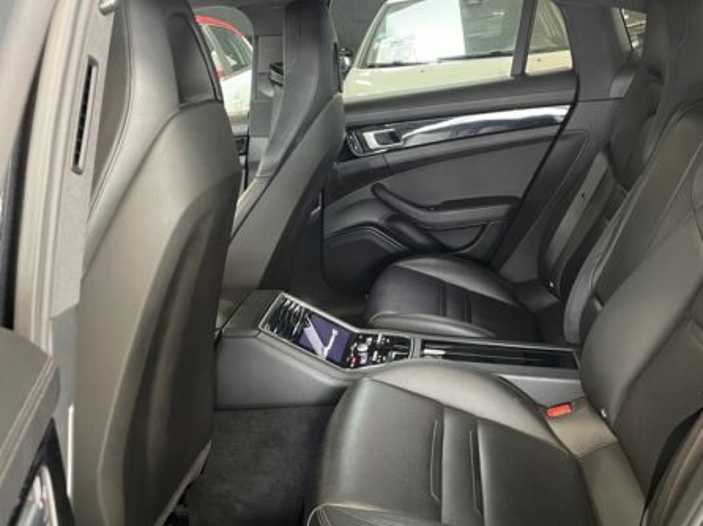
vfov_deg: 40.6
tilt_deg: -17.6
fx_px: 710
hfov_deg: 52.5
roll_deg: +5.3
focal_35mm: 35
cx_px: 402
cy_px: 277
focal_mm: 4.2
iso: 640
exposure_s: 1/33
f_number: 1.6
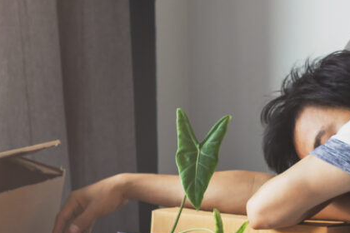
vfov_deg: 7.4
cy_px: 291
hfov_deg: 11.0
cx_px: 435
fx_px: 1779
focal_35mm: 183
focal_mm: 50
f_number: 4.5
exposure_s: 1/30
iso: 250
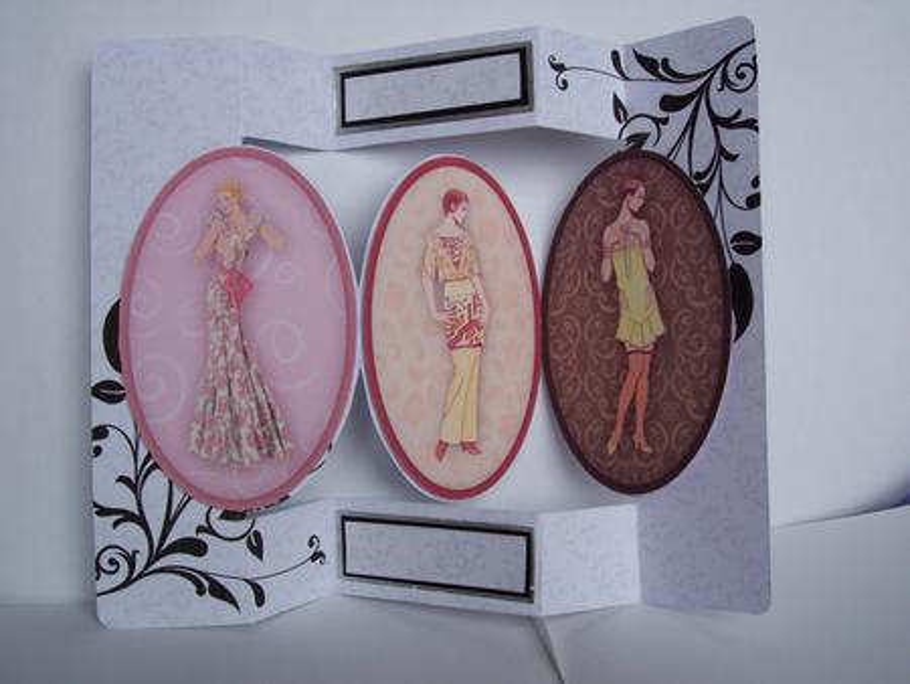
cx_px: 455
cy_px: 342
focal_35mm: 42
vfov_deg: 34.4
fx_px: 1105
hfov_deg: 44.8
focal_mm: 7
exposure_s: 1/118
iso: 80
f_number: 2.9
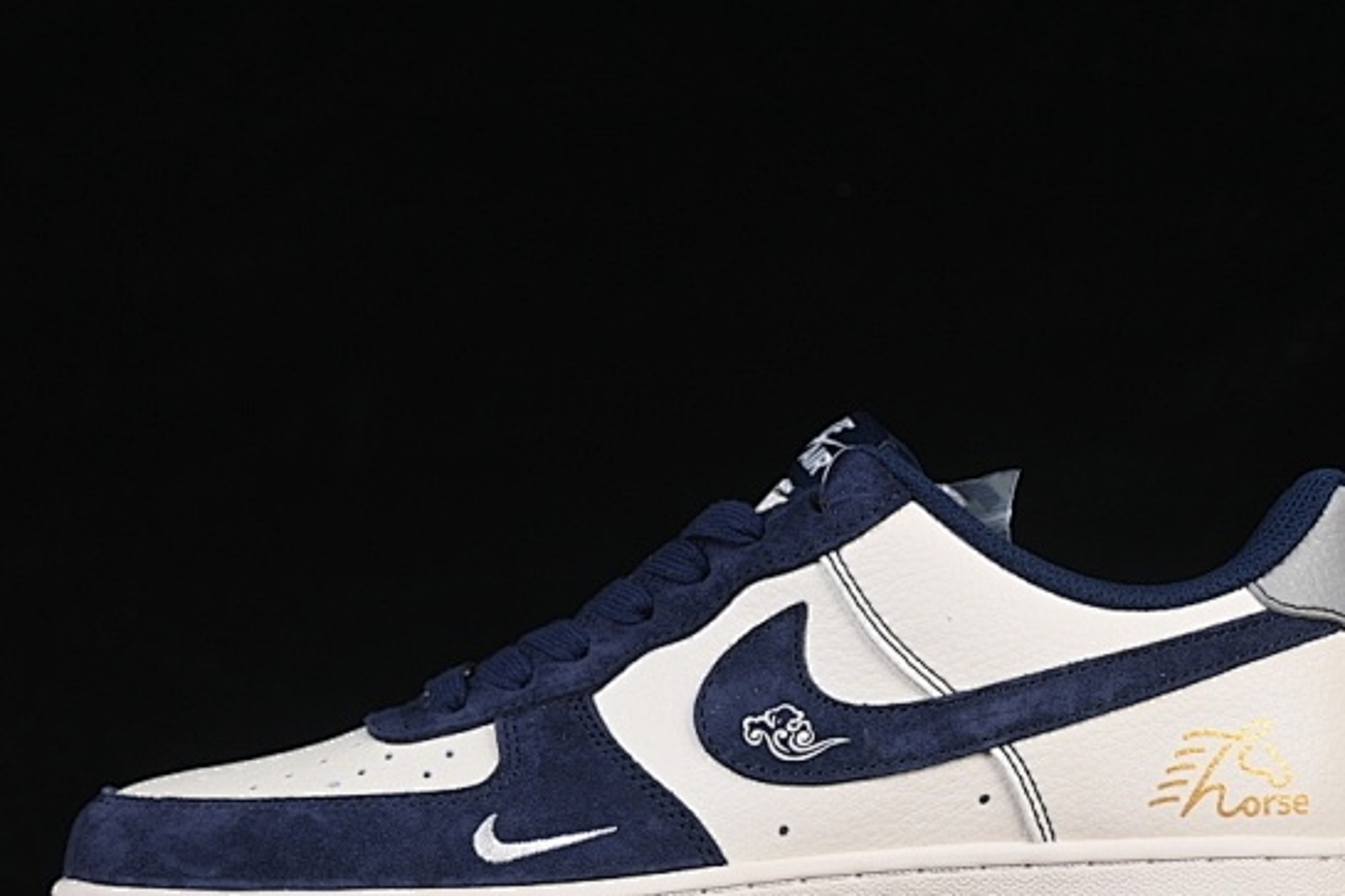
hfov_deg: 18.6
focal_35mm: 110
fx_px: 4108
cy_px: 623
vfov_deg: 12.4
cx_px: 730
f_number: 8
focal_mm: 50
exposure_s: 1/80
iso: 160
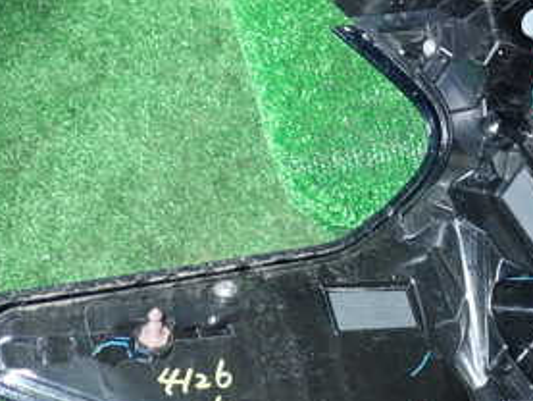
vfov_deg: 22.6
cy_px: 170
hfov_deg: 28.2
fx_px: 1001
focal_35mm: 65
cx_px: 521
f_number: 2.3
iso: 200
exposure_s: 1/30
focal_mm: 5.4
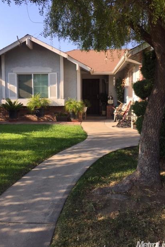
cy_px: 122
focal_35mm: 31
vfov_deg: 60.3
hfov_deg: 42.3
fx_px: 213
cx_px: 80
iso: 32
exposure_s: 1/694
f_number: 2.2
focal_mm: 4.15
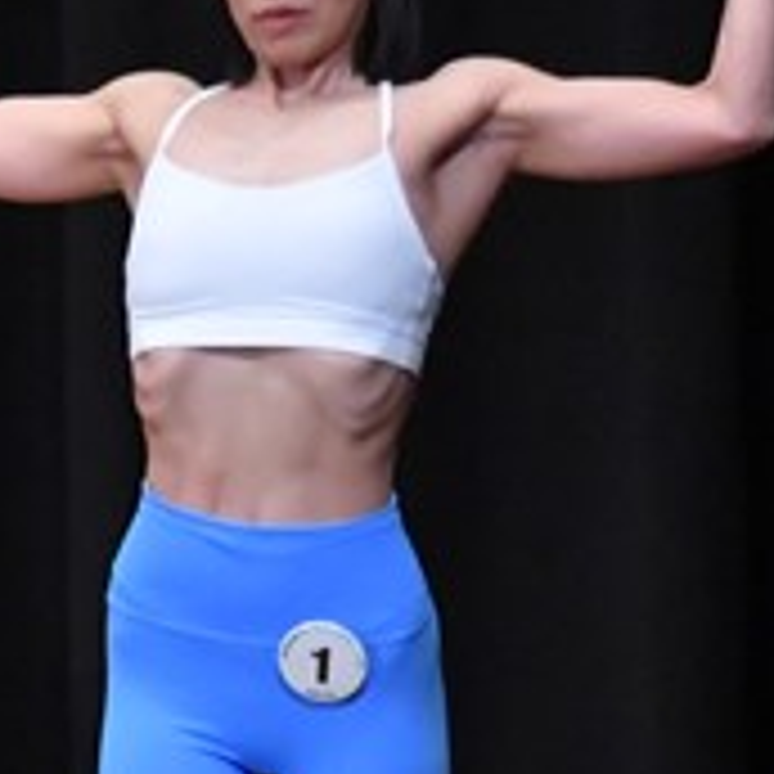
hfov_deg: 2.0
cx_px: -173
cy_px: 558
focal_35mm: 863
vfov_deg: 2.0
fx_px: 21831
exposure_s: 1/400
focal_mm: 150
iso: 8000
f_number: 5.6
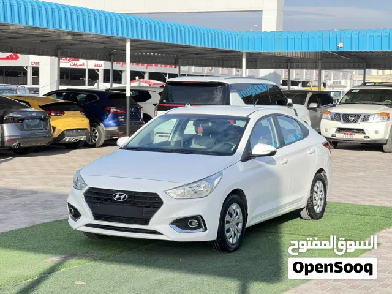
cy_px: 147
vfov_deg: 19.1
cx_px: 196
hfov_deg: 25.3
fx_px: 872
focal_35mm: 77
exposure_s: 1/183
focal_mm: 9
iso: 32
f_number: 2.8
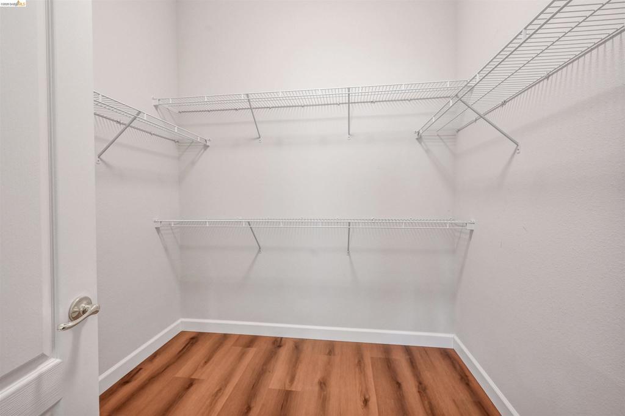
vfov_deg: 81.1
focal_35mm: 14
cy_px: 208
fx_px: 243
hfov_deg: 104.3
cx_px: 312
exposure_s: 1/15
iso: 1600
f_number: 8
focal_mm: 14
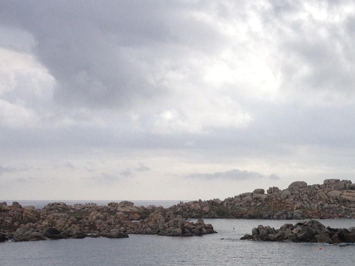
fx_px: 943
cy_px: 236
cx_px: 402
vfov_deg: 15.9
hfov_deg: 20.2
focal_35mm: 92
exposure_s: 1/986
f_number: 2.4
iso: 64
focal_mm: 4.28
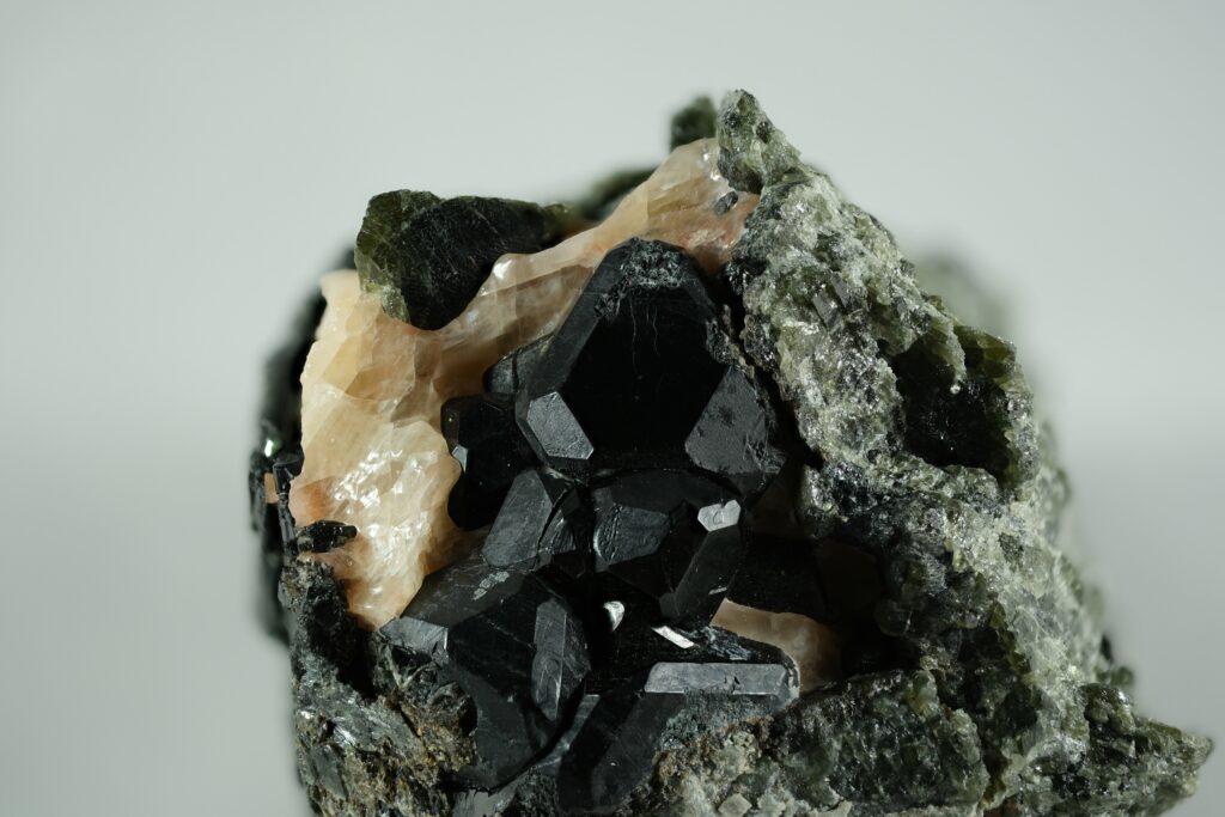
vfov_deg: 11.4
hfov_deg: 17.1
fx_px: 4084
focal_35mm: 120
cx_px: 612
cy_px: 408
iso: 320
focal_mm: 80
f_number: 2.8
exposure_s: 1/64.2
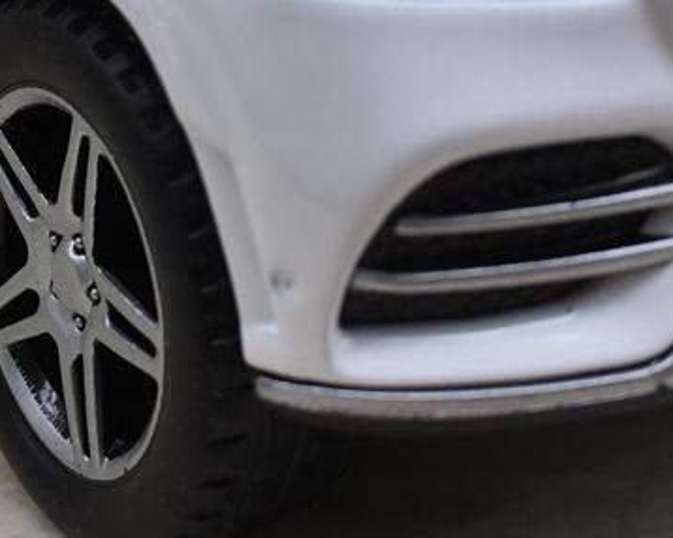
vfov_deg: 18.1
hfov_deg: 23.6
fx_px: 1612
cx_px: 323
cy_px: -79
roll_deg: -0.3
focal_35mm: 81
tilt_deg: -10.5
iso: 32
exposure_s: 1/434
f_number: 2.2
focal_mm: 4.15
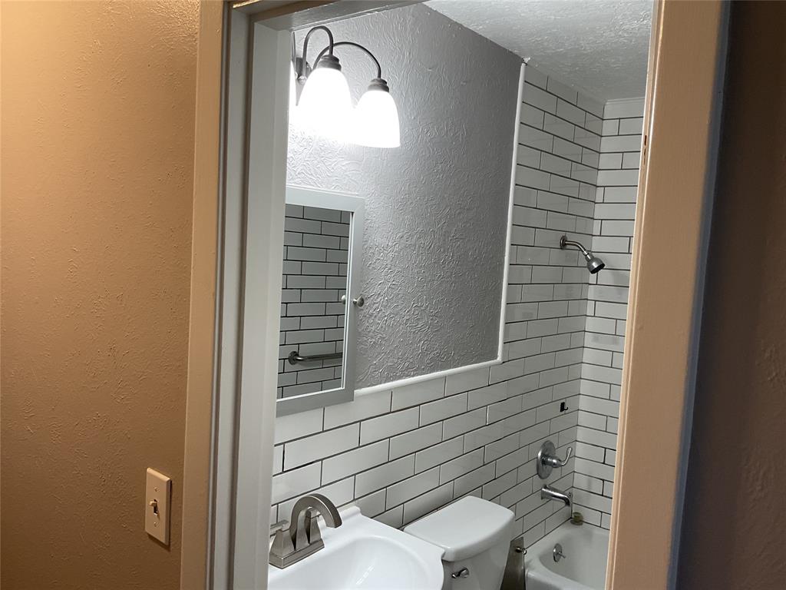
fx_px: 658
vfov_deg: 48.2
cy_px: 295
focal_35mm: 29
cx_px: 393
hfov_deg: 61.7
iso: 50
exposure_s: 1/60
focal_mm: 3
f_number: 1.8
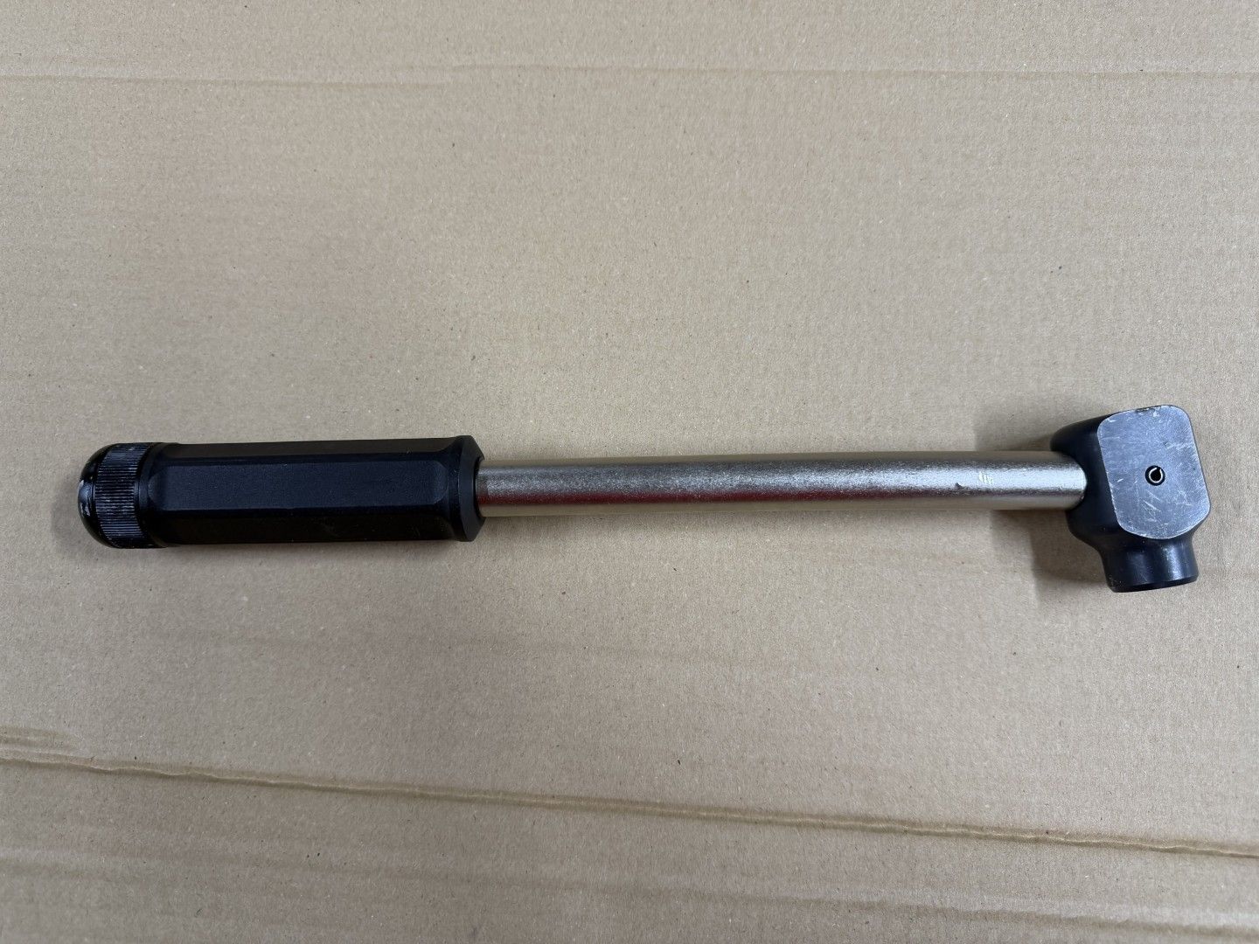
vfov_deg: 56.8
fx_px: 873
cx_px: 630
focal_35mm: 24
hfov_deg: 71.6
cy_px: 472
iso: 125
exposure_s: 1/50
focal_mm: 6.76
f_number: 1.78
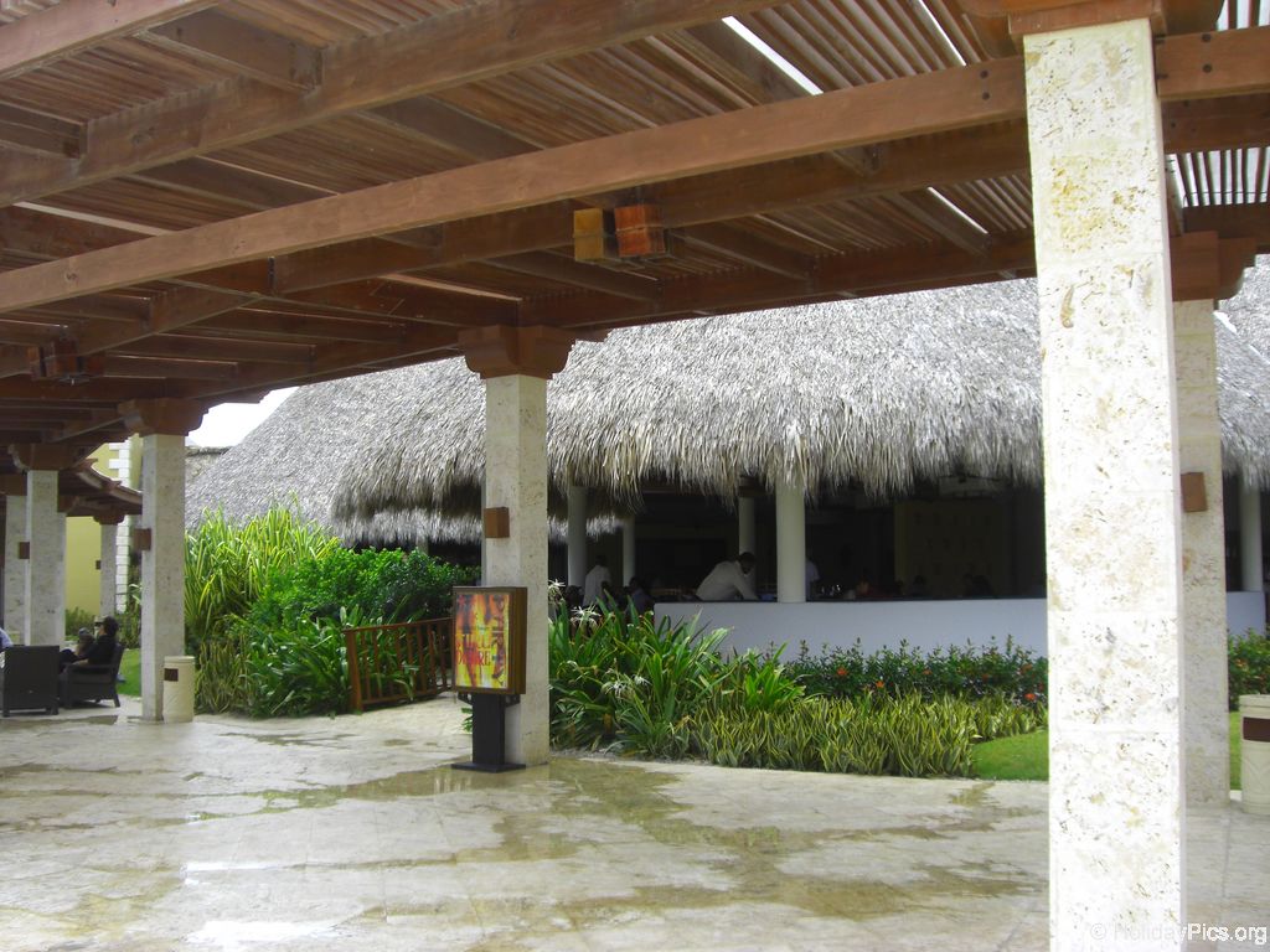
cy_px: 476
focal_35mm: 38
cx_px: 635
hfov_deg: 49.0
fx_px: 1394
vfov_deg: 37.7
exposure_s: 1/320
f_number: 2.7
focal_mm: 6.2
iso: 64
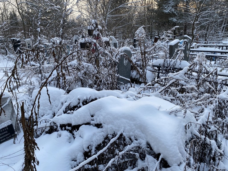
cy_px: 86
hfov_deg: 67.3
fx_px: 171
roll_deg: +1.7
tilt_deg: -11.7
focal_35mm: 26
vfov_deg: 53.1
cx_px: 114
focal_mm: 4.25
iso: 32
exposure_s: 1/252
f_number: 1.8
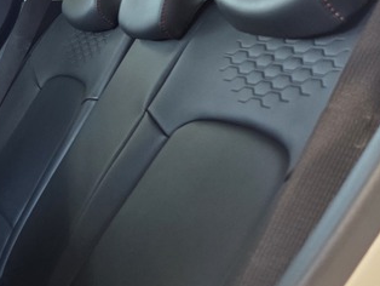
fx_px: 824
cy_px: 178
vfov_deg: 19.6
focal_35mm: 75
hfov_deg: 21.3
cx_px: -209
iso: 250
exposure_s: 1/100
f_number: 1.7
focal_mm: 6.25
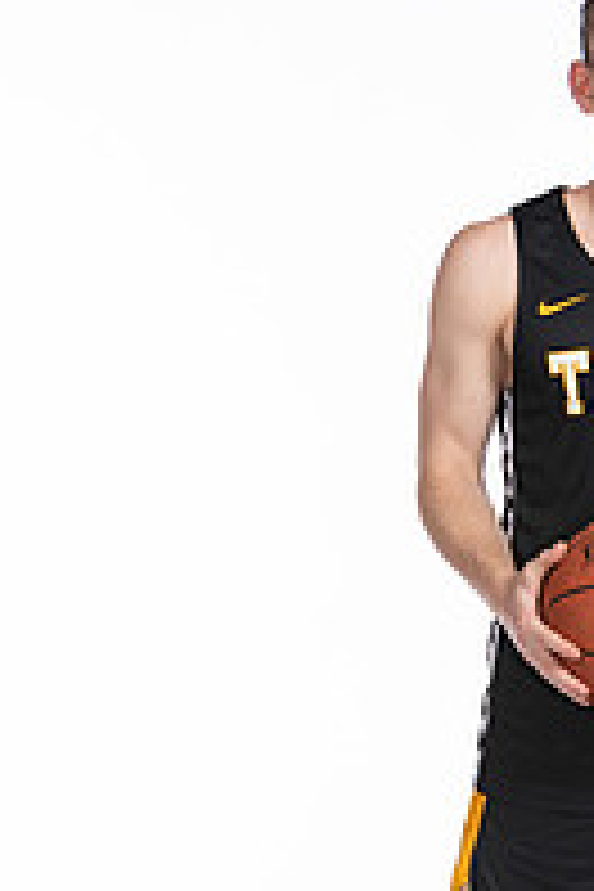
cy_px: 630
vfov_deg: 7.4
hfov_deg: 4.9
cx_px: 612
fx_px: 6905
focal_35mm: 279
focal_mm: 82
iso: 100
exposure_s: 1/100
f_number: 5.6
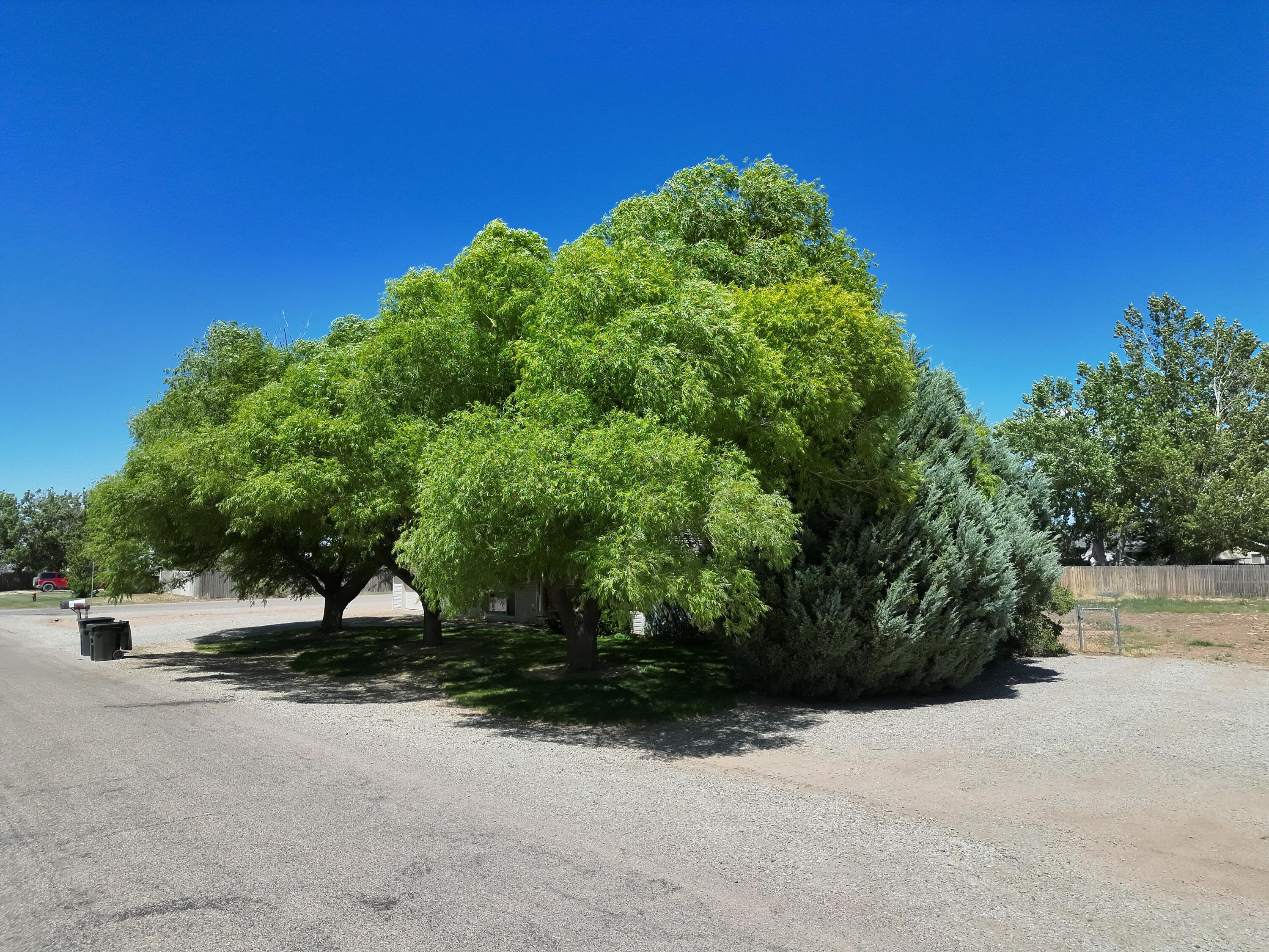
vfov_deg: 56.8
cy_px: 476
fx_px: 880
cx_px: 634
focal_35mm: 24
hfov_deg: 71.6
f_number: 1.7
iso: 160
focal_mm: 6.72
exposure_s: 1/6000
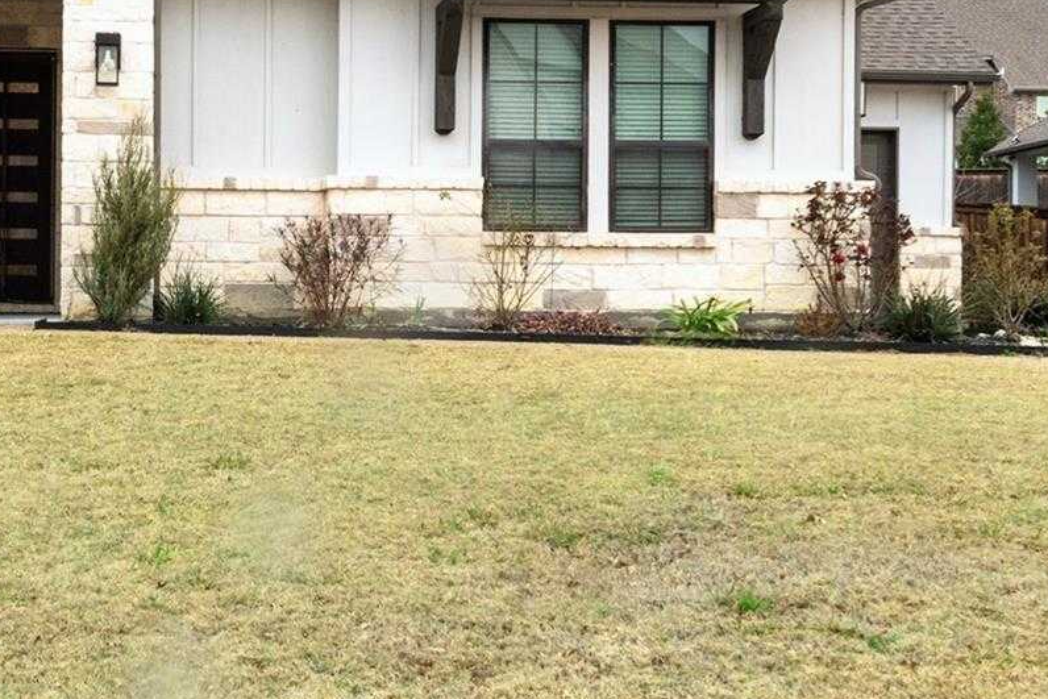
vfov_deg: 33.7
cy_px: 1
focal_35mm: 36
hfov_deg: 44.6
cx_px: -13
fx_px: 1048
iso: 200
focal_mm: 14
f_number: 8
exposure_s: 1/160
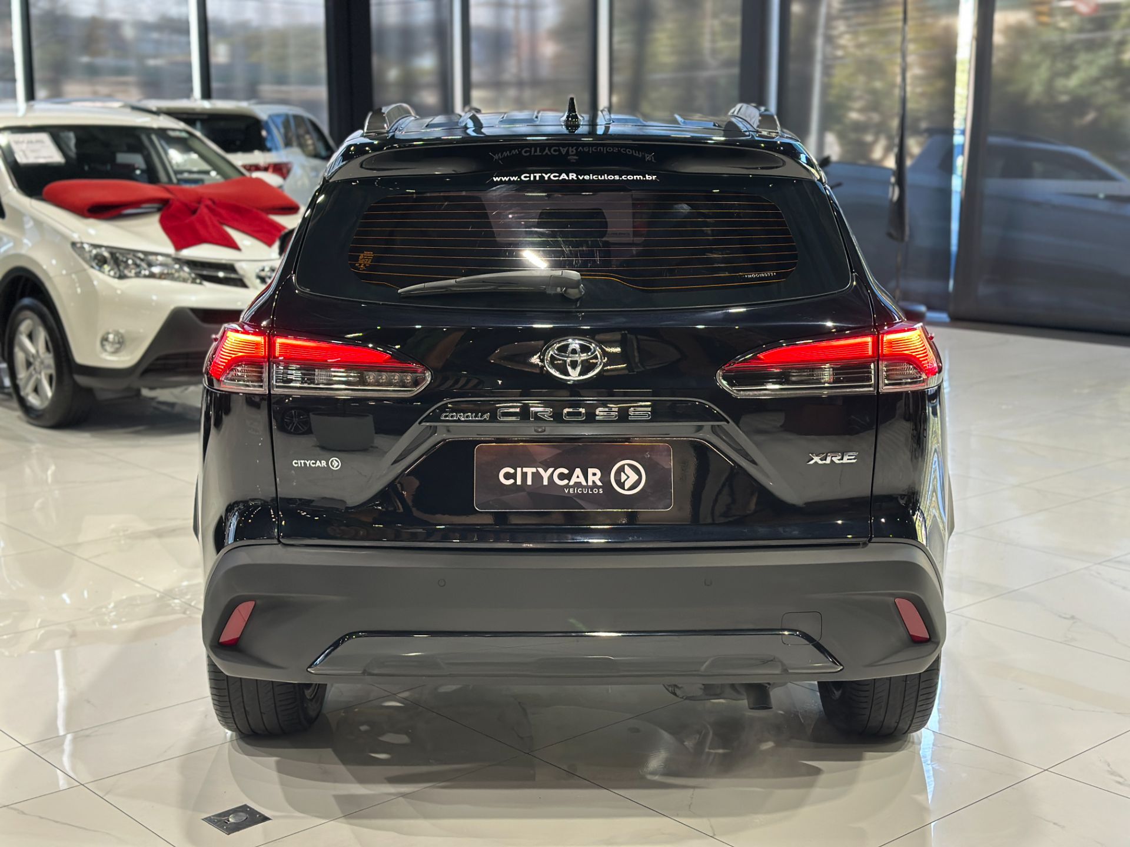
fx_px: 1567
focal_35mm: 48
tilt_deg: -10.8
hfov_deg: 39.7
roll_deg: +0.2
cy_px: 424
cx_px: 565
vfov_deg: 30.3
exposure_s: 1/60
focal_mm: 6.86
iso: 200
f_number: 1.78
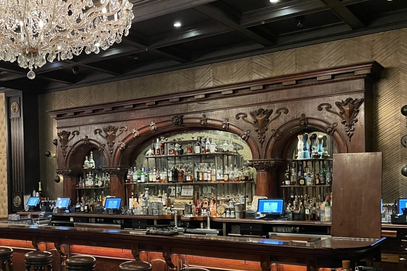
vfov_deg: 30.2
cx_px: 111
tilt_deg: -1.0
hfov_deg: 43.3
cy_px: 191
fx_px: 497
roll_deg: +1.0
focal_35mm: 44
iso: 640
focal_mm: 4.2
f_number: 1.6
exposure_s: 1/30
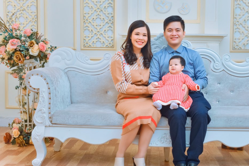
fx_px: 353
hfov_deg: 38.6
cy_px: 77
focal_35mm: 51
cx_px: 158
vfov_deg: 26.5
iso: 200
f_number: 9.5
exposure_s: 1/90
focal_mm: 38
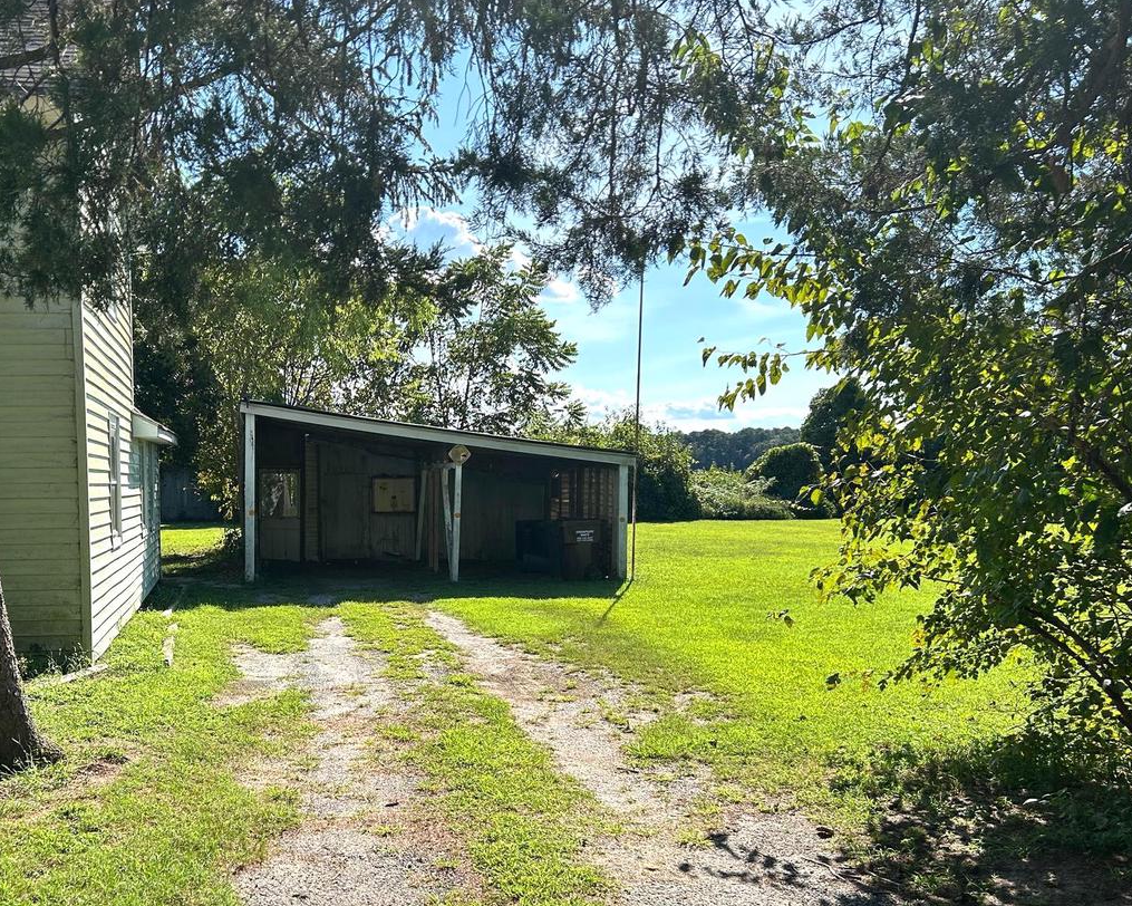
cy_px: 544
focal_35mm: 36
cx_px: 389
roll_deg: +0.0
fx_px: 1206
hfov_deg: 49.5
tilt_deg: -4.1
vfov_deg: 41.0
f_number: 1.5
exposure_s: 1/2353
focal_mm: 5.7
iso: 50
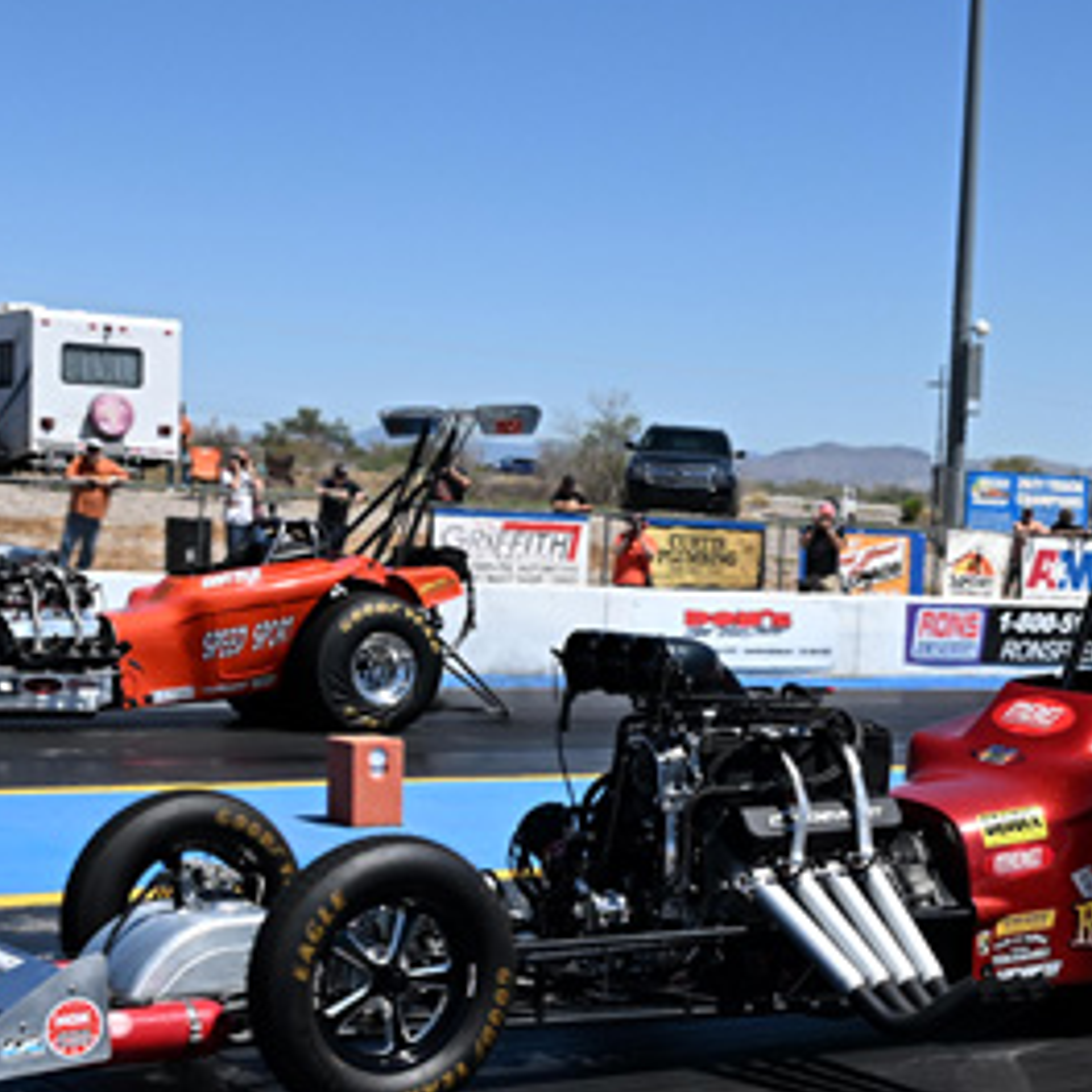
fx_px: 2070
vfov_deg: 29.5
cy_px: 660
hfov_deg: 29.5
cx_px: 649
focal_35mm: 58
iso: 280
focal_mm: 24
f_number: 5.6
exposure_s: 1/2000
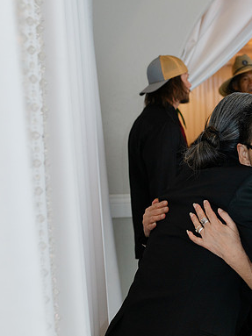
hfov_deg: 26.3
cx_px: 244
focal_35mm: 53
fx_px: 515
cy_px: 168
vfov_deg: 36.2
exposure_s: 1/160
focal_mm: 35
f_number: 4
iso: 400
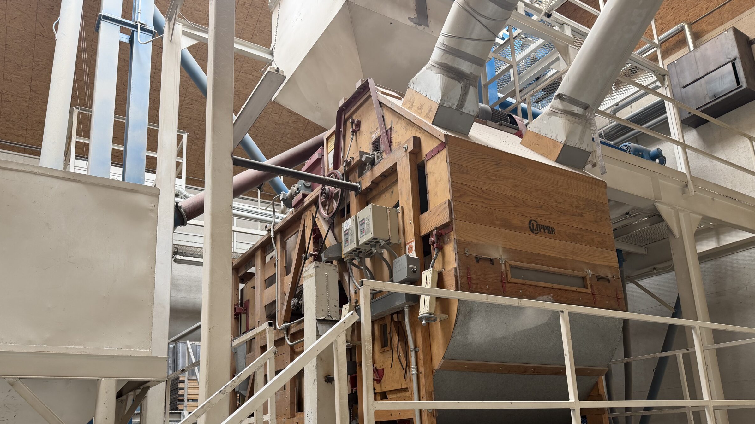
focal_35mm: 28
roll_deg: +3.1
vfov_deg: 40.8
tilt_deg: +14.5
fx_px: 561
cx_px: 365
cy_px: 295
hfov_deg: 67.9
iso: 160
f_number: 1.78
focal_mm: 6.76
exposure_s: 1/121
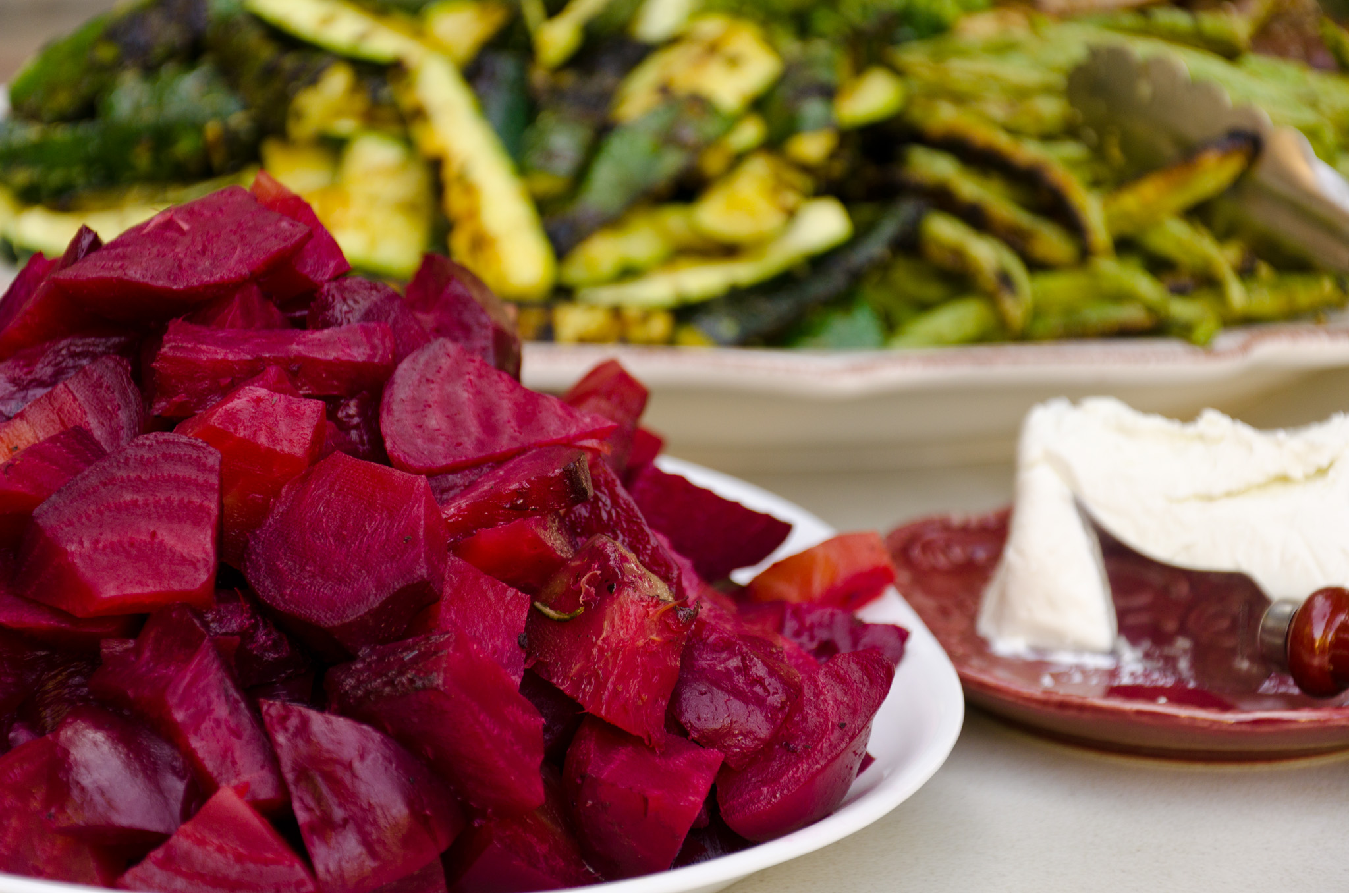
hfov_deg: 18.2
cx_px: 674
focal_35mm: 112
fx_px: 4206
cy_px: 446
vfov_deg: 12.1
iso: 400
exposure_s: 1/80
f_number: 5.3
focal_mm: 75
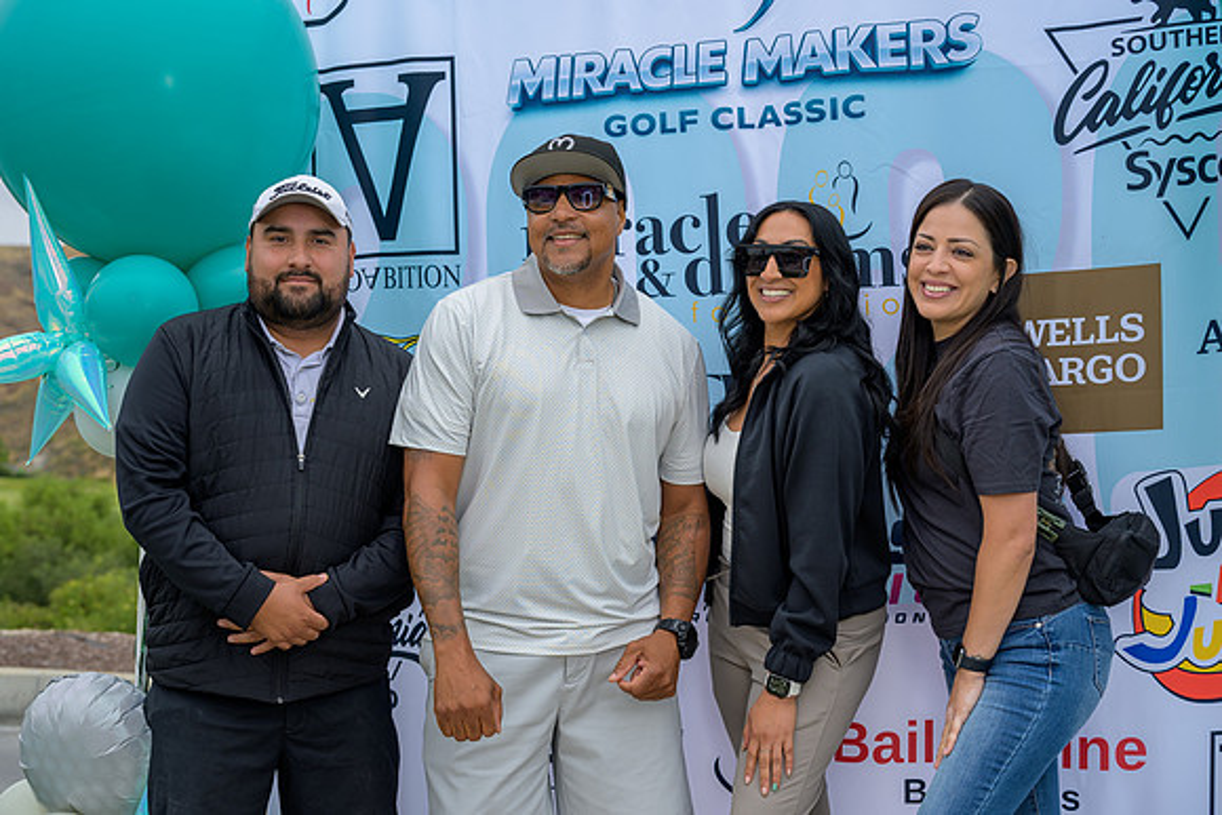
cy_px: 408
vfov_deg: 26.5
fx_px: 1731
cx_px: 611
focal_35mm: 51
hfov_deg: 38.9
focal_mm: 51
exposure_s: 1/200
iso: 125
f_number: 4
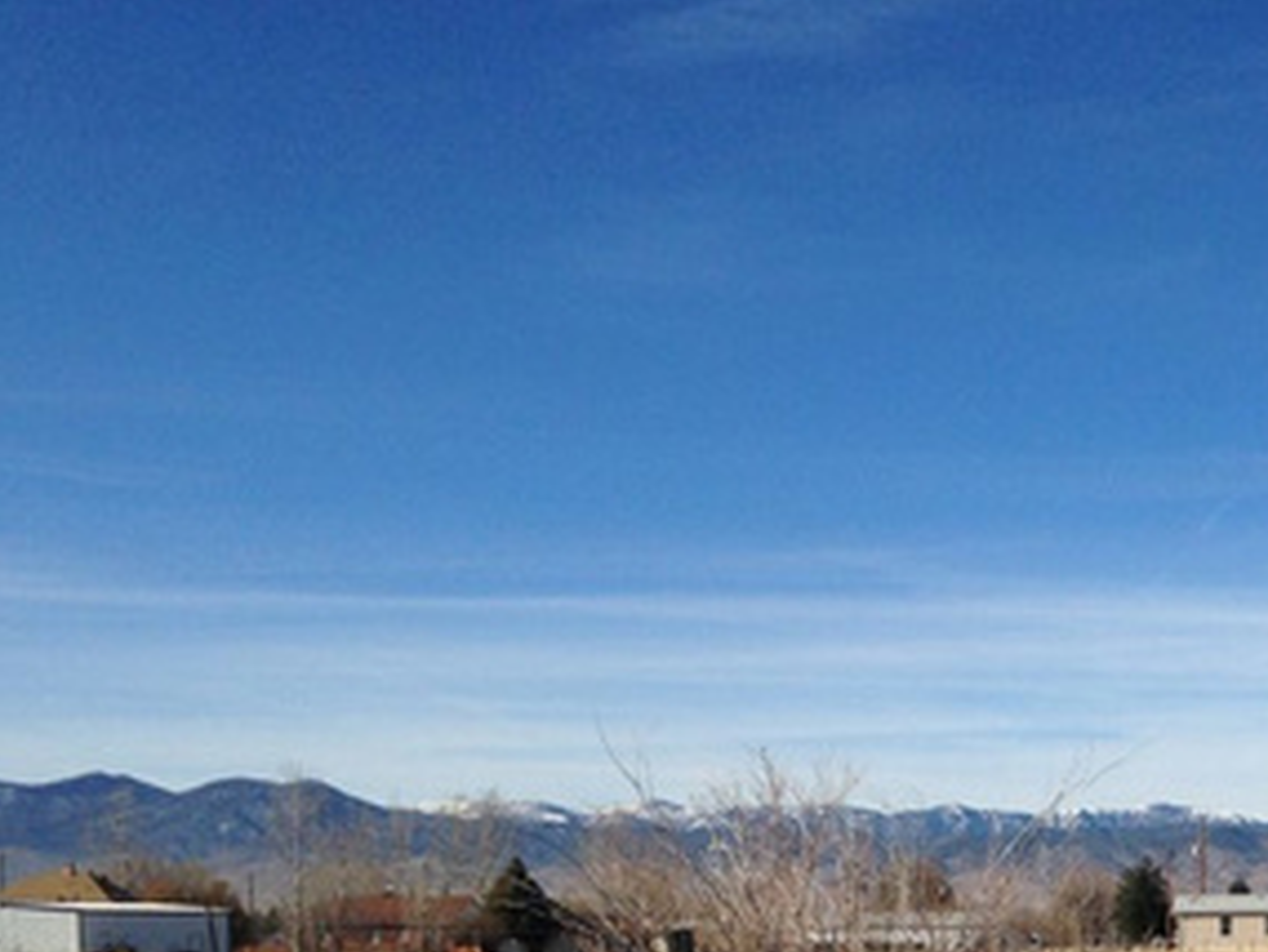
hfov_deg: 24.8
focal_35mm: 74
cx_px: 1344
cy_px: 1028
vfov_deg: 19.2
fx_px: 2712
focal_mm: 4.12
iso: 50
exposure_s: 1/2463
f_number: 2.4
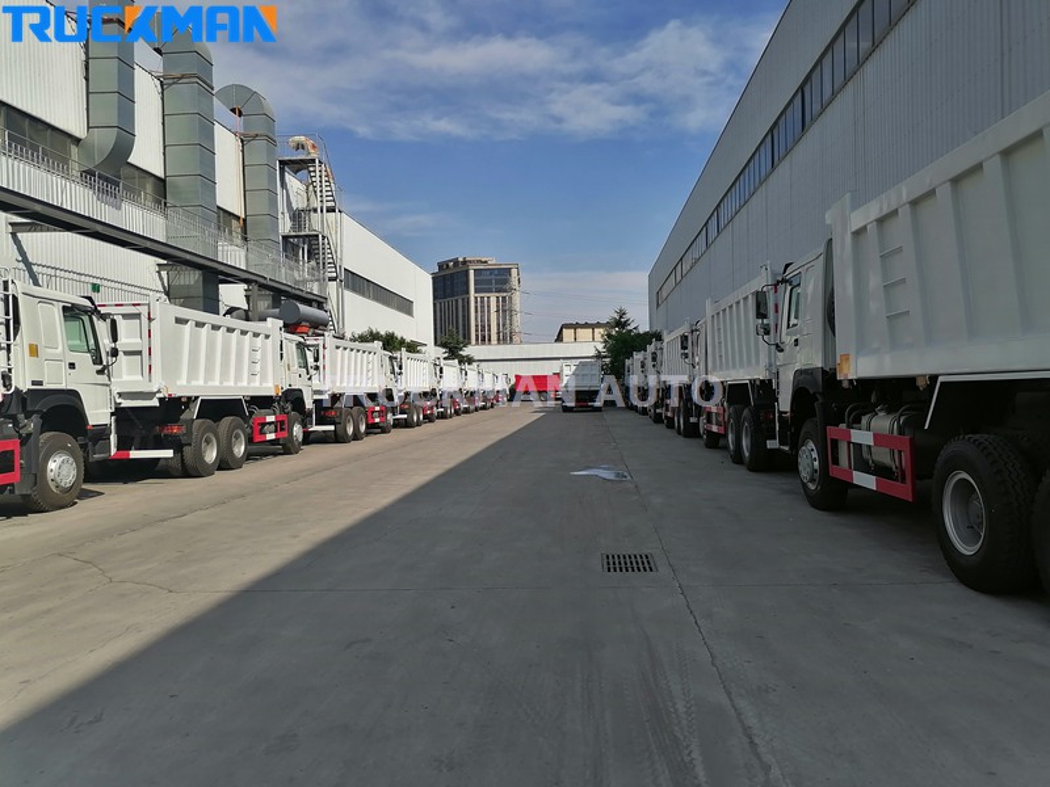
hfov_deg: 65.3
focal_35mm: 27
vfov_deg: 51.4
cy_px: 394
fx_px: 819
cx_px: 525
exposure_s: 1/1295
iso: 50
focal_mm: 5.3
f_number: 1.8
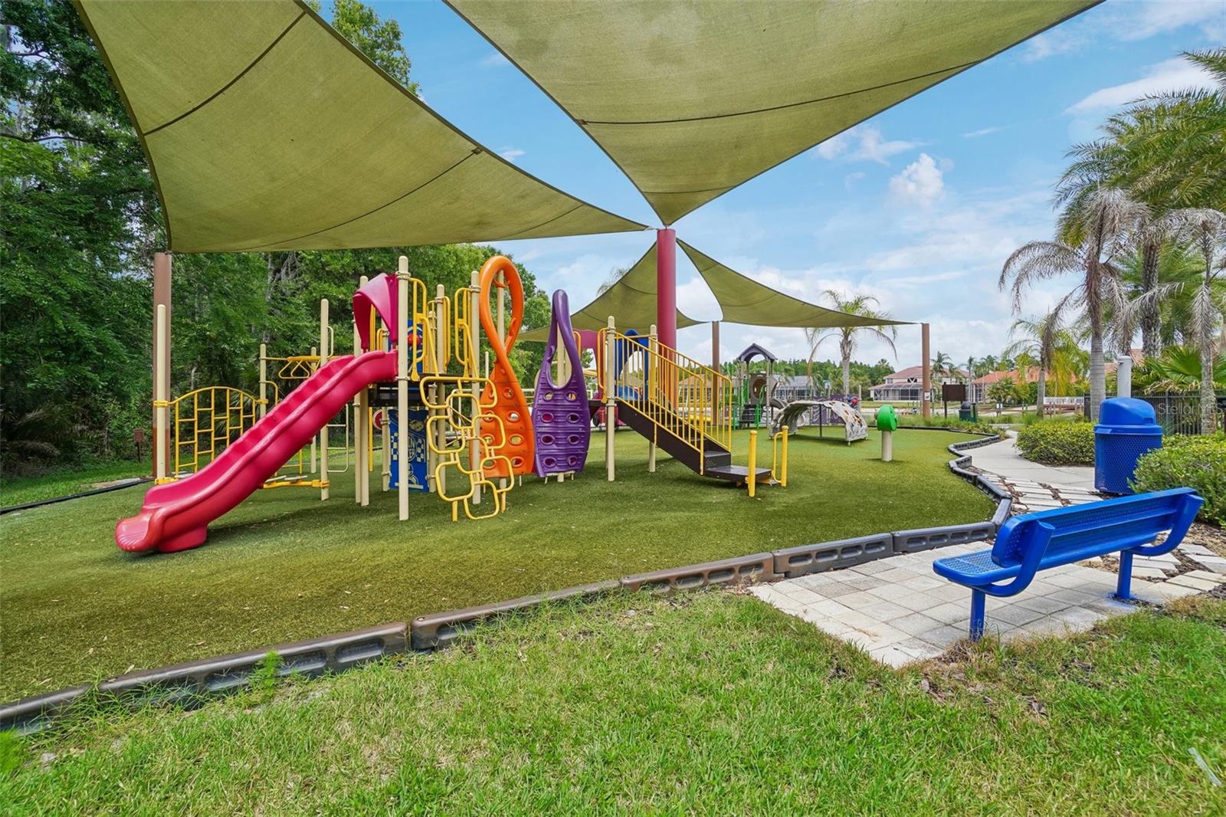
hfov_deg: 100.4
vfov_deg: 77.3
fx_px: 511
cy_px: 408
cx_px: 613
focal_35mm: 15
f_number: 8
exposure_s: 1/125
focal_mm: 10
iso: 100
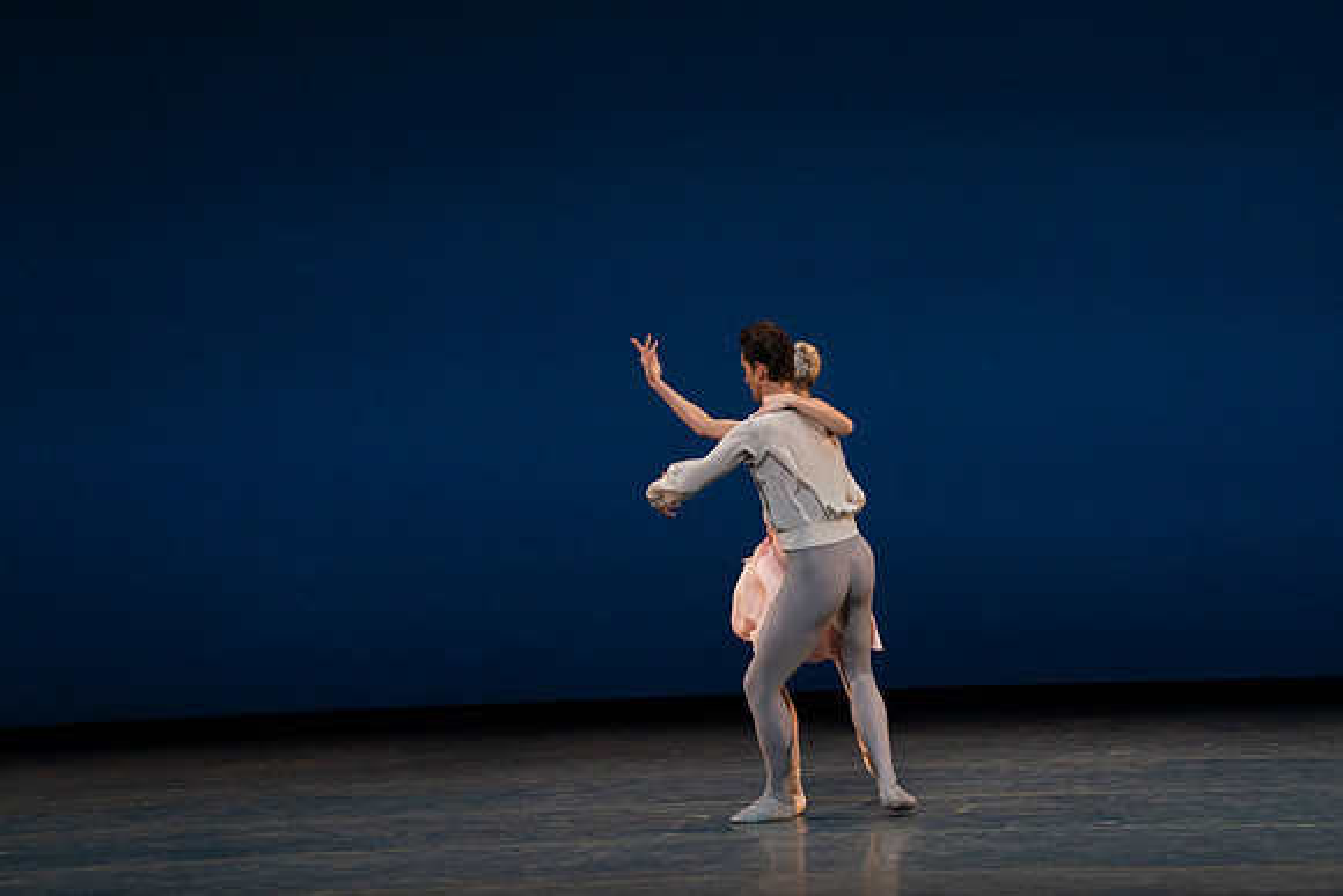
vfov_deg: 6.9
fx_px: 7463
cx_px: 672
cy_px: 448
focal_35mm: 200
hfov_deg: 10.3
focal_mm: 200
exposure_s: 1/500
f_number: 8
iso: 3200
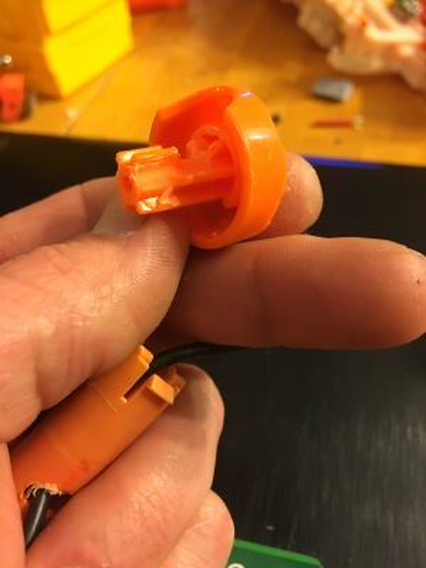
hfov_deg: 48.2
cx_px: 213
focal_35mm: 29
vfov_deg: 61.7
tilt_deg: -47.1
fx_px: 476
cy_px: 284
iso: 200
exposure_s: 1/15
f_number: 2.2
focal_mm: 4.15
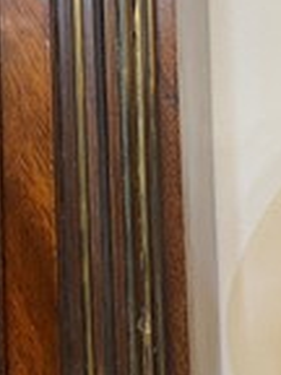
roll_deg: +2.9
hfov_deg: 20.4
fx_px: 779
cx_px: 94
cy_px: 115
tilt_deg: +1.9
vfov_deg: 26.8
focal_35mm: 72
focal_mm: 5.1
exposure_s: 1/50
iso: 320
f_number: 1.6
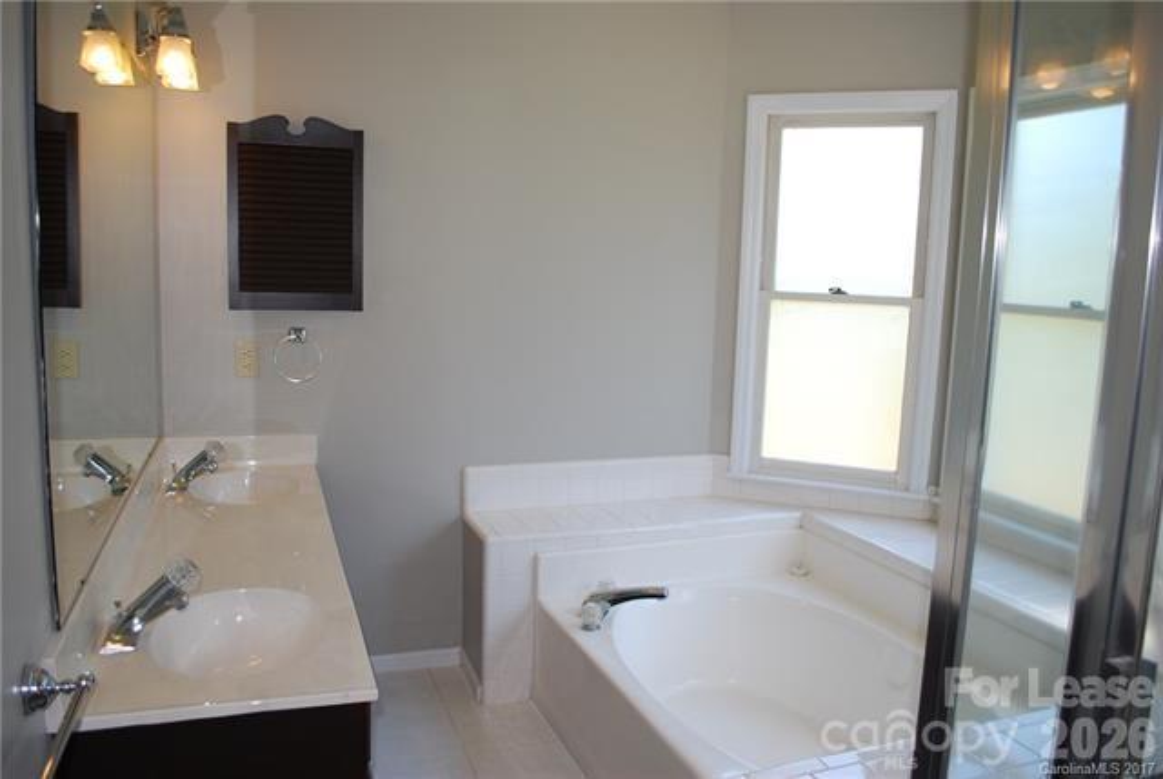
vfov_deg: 48.1
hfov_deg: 67.3
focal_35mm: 27
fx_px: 874
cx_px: 582
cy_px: 390
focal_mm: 18
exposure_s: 1/100
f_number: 3.5
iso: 200
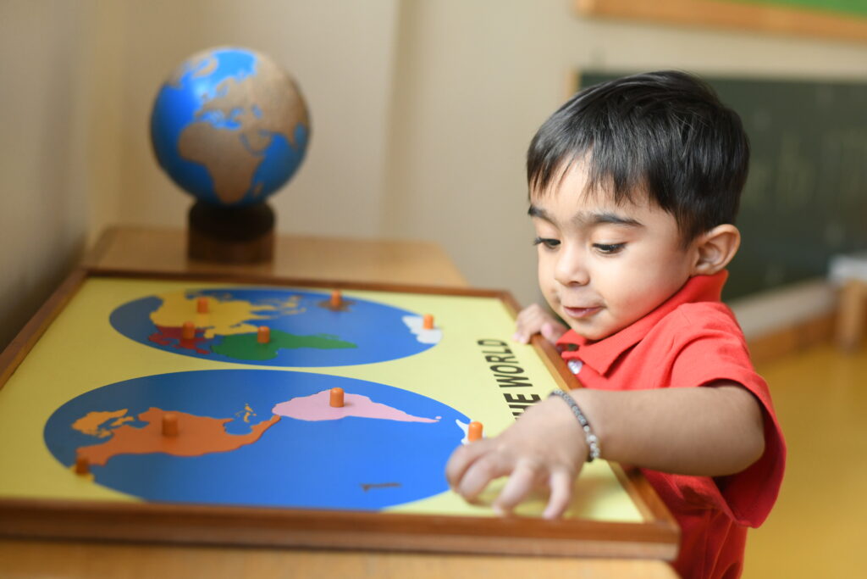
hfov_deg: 39.6
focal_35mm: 50
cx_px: 434
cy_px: 290
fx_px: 1204
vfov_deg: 27.0
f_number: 3.2
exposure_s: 1/400
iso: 1250
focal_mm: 50
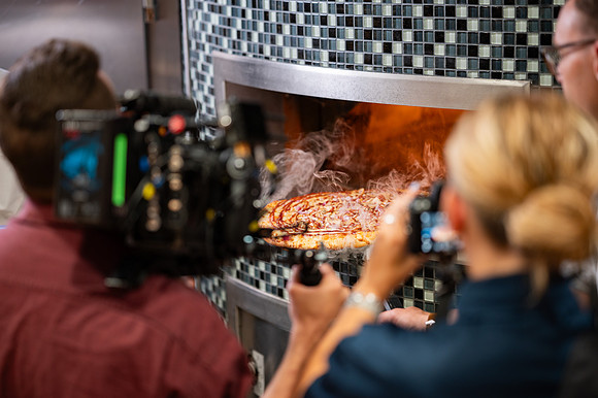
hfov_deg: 23.9
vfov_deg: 16.1
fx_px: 1411
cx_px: 299
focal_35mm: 85
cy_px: 199
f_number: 1.8
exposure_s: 1/160
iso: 250
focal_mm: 85
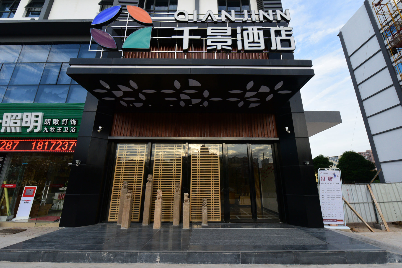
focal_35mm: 15
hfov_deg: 100.4
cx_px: 201
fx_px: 168
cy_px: 134
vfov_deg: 77.3
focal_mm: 15
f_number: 14
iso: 1250
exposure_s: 1/125
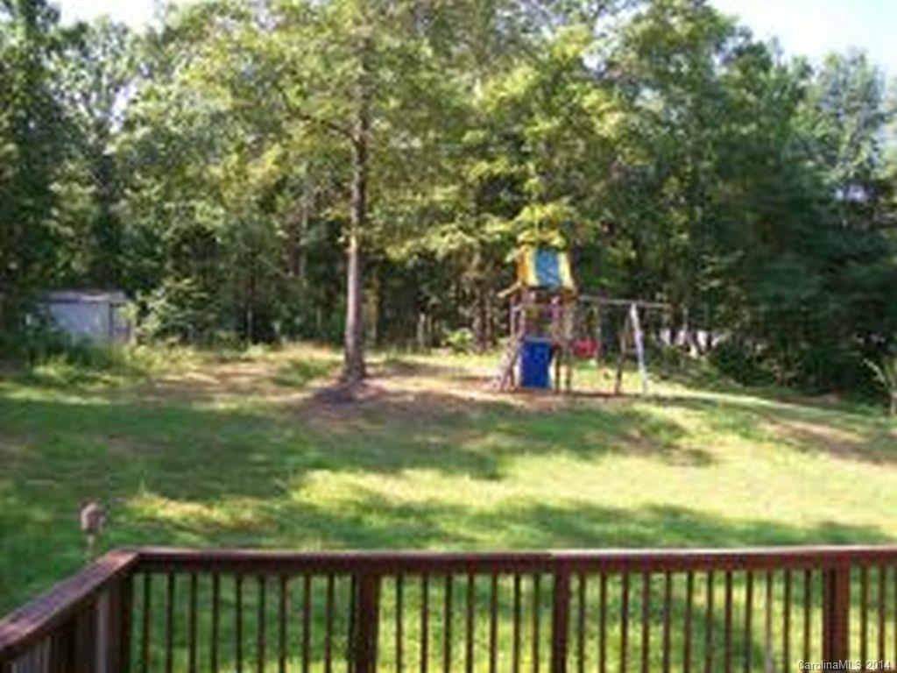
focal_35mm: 36
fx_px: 933
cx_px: 448
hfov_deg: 51.4
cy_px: 336
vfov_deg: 39.7
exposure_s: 1/264
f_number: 2.7
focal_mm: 6
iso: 80
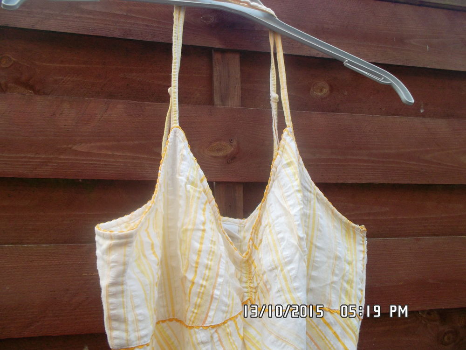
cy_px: 175
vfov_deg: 49.7
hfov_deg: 63.4
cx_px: 233
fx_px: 377
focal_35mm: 28
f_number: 3.3
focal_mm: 4.1
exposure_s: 1/60
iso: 80
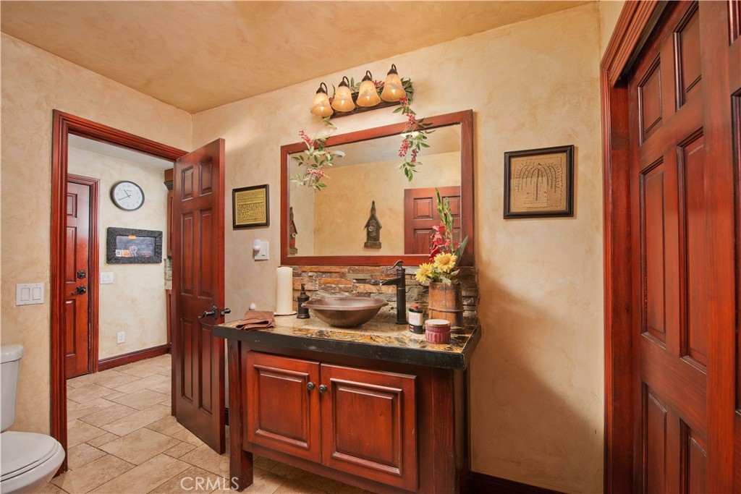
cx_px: 370
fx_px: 329
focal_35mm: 16
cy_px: 247
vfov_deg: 73.8
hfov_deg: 96.7
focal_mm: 16
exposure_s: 1/200
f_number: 5.6
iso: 400
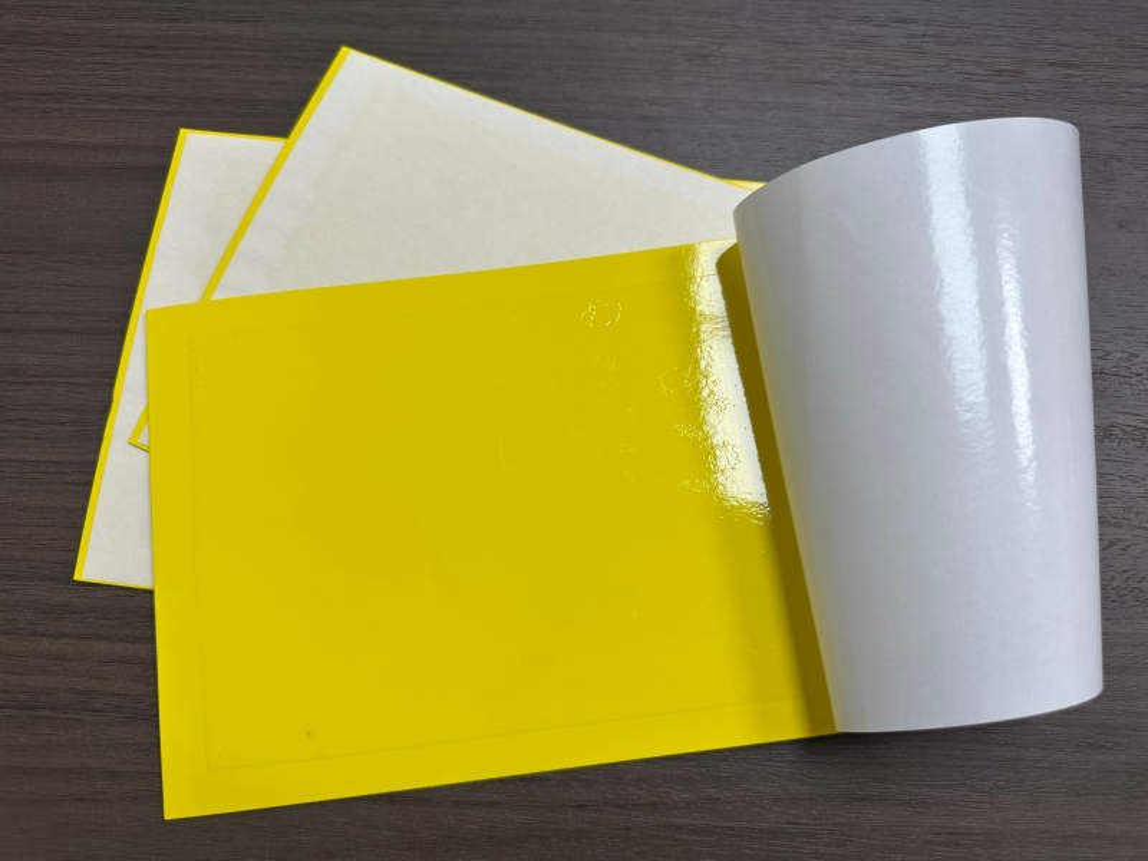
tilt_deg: -76.0
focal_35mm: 24
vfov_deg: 56.8
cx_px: 574
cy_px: 430
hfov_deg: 71.6
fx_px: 796
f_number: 1.78
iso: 80
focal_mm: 6.86
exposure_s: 1/100
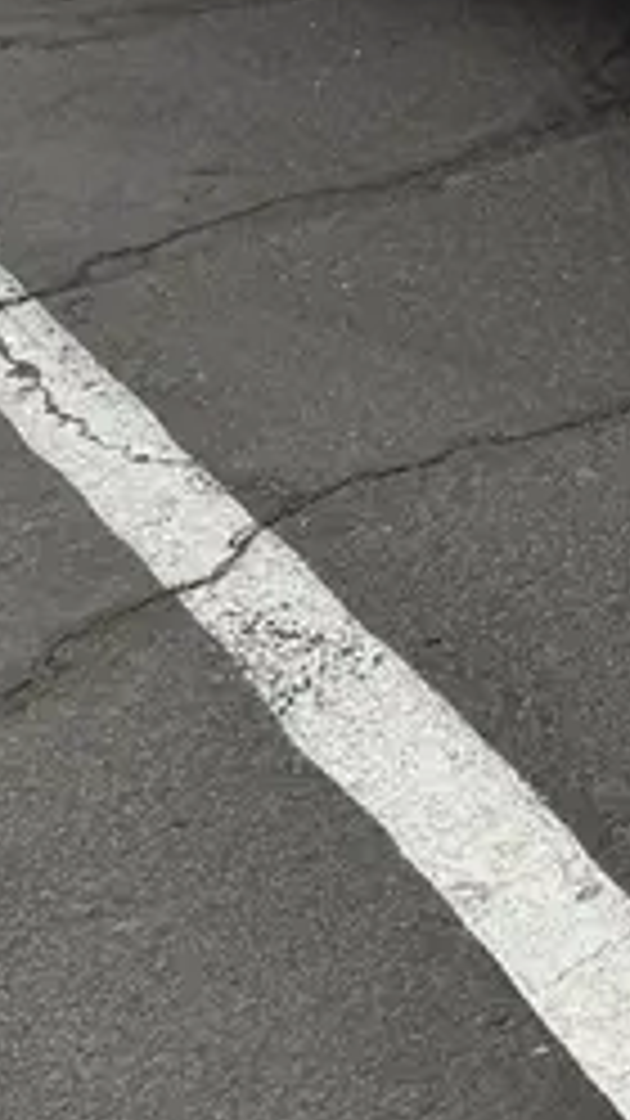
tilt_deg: -11.7
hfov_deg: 11.3
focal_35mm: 98
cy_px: -564
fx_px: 2911
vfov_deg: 19.1
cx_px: 1202
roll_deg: -0.3
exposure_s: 1/4950
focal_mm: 6.76
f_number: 1.78
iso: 80
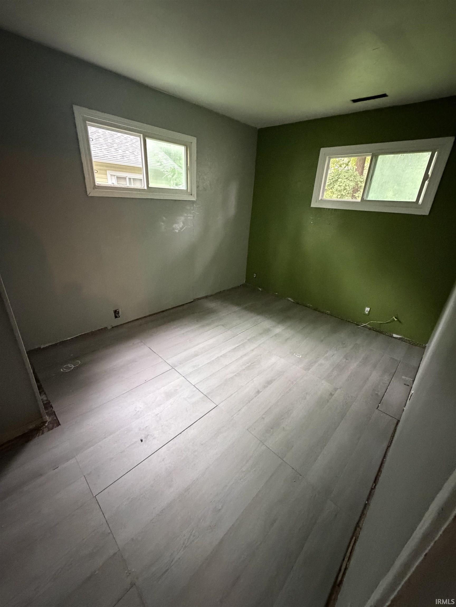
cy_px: 304
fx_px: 246
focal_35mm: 14
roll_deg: -3.7
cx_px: 228
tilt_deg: -22.5
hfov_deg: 85.7
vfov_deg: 102.1
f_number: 2.2
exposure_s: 1/40
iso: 1250
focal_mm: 2.22
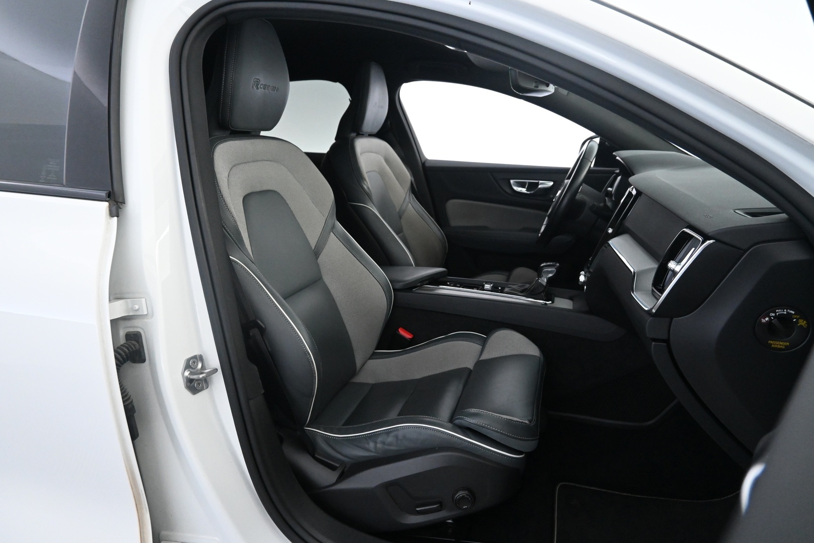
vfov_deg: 53.1
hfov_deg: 73.7
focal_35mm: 24
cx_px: 407
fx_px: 543
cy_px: 272
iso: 4000
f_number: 4.5
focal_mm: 16
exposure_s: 1/80
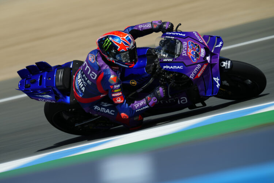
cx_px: 137
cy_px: 92
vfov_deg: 3.4
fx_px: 3044
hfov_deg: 5.2
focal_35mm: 400
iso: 50
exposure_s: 1/80
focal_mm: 400
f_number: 5.6
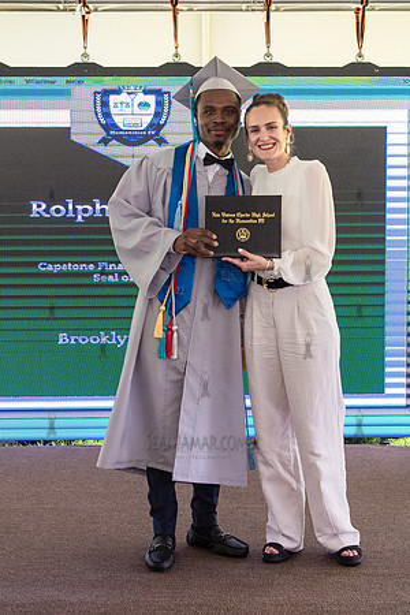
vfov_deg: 31.2
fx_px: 1100
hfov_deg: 21.1
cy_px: 261
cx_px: 229
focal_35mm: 64
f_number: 4
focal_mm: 32
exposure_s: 1/800
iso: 2500
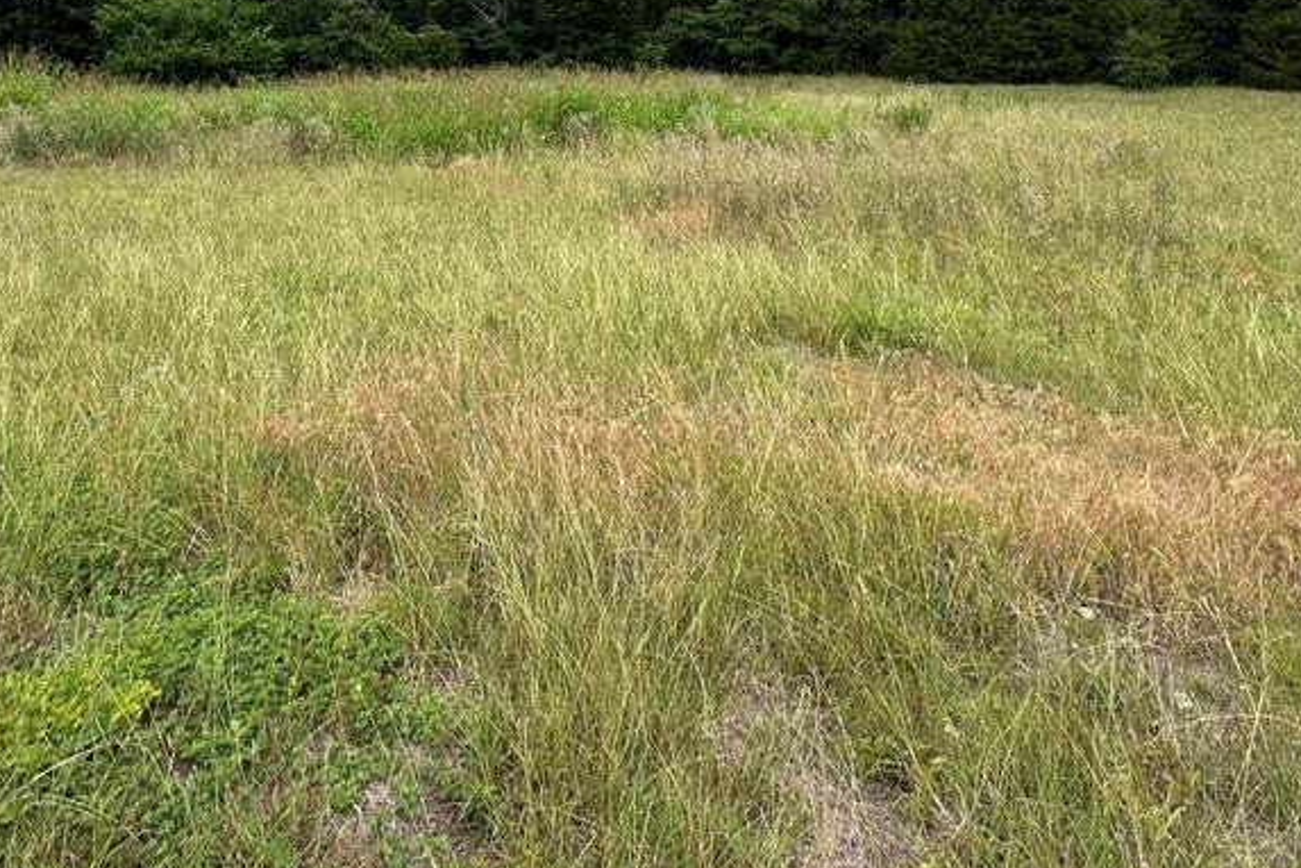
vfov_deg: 44.7
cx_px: 488
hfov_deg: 68.3
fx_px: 940
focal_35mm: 26
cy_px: 75
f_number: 2.2
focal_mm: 2.22
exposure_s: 1/1383
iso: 40
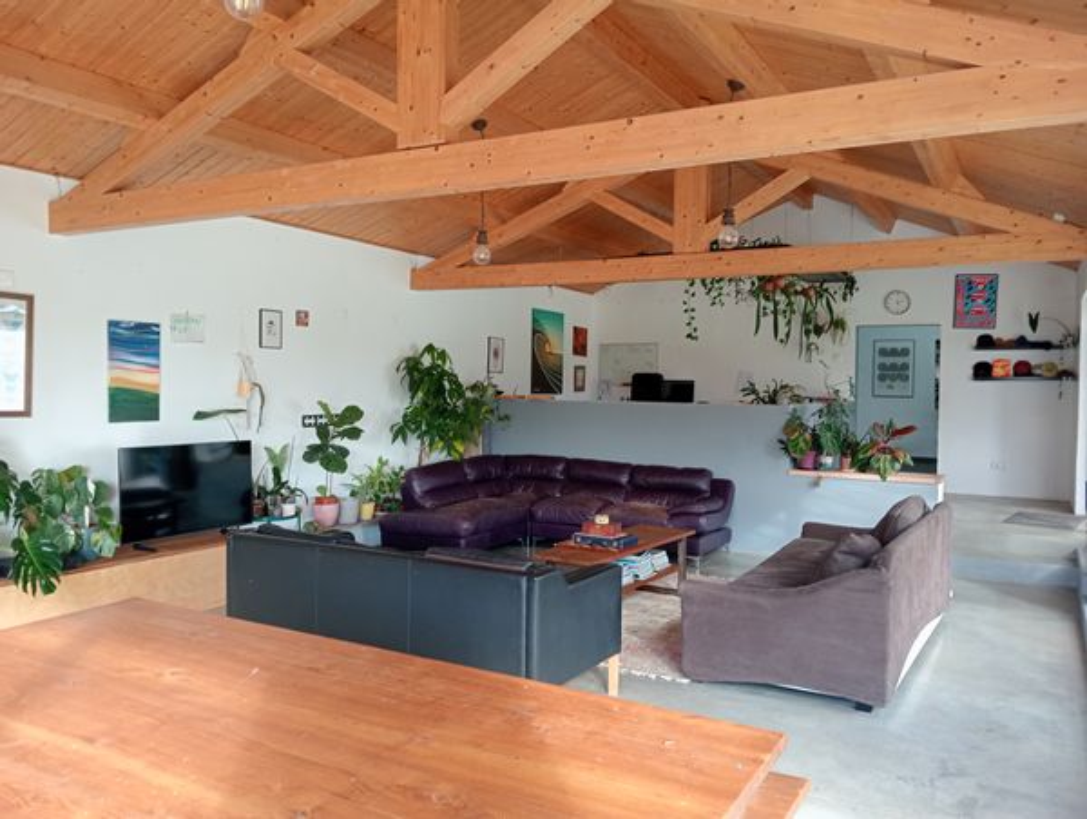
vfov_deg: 49.9
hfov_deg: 63.4
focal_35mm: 28
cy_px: 410
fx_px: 881
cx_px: 544
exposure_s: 1/50
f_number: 1.8
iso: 141
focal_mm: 3.98
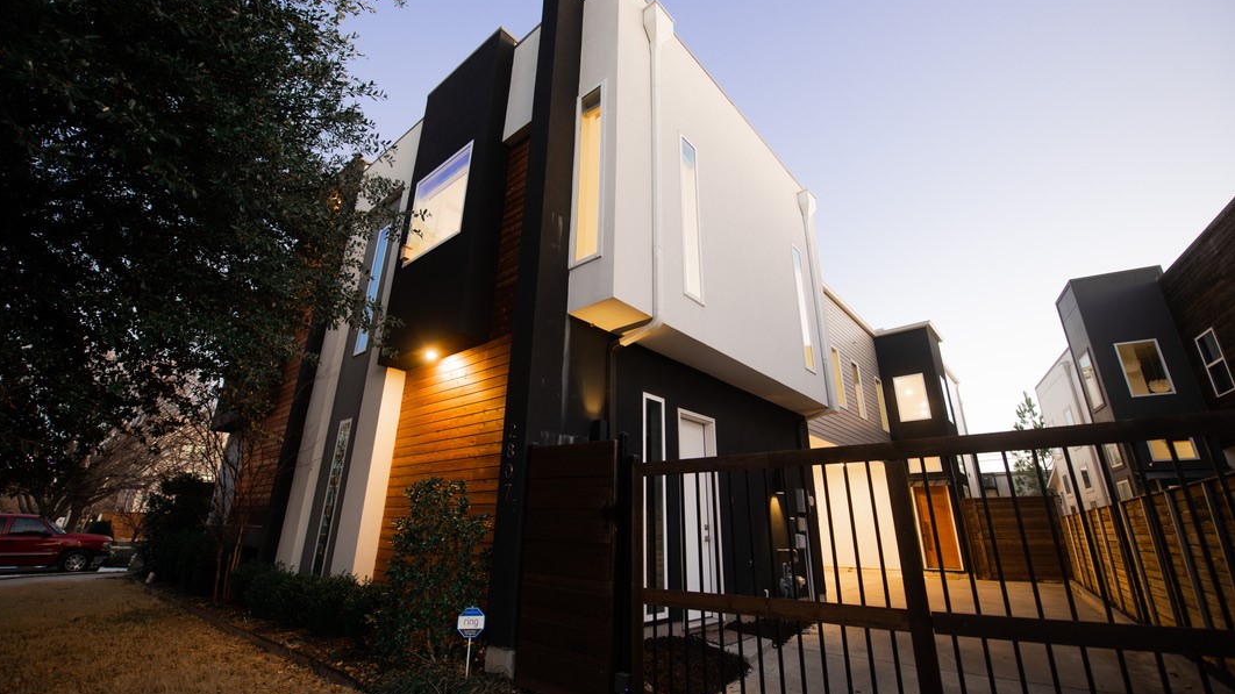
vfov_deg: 70.5
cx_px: 605
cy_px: 341
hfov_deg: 103.0
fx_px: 491
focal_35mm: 15
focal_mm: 14
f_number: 3.2
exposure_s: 1/3
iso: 100
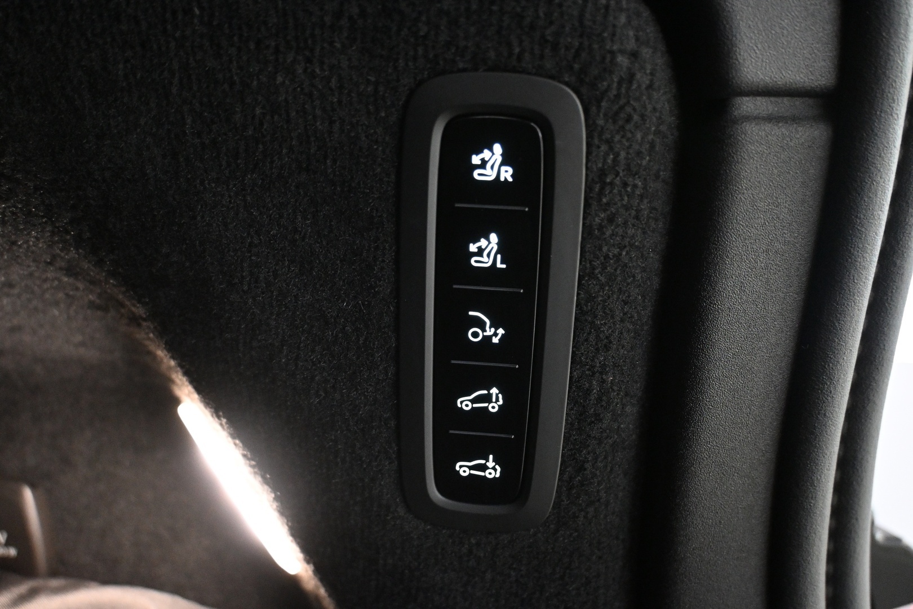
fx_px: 799
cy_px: 304
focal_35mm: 32
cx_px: 456
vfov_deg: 41.7
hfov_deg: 59.5
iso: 4000
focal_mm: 21
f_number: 4
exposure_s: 1/60
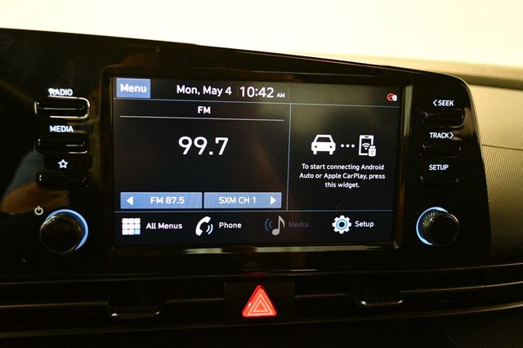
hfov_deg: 57.2
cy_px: 174
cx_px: 262
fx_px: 479
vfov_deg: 39.9
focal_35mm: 33
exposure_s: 1/60
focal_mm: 22
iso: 5000
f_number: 4
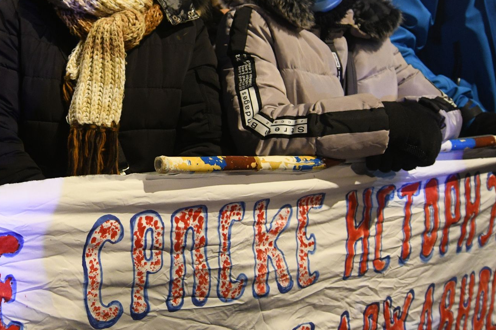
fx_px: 592
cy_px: 109
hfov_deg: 43.3
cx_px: 99
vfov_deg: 30.9
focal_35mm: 43
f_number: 2.8
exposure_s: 1/25
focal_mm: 14
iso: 1250
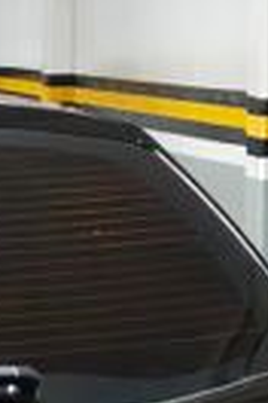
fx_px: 3249
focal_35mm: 291
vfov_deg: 7.0
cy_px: 601
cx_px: -451
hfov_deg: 4.6
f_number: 1.67
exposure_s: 1/40
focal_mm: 6.62
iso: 200
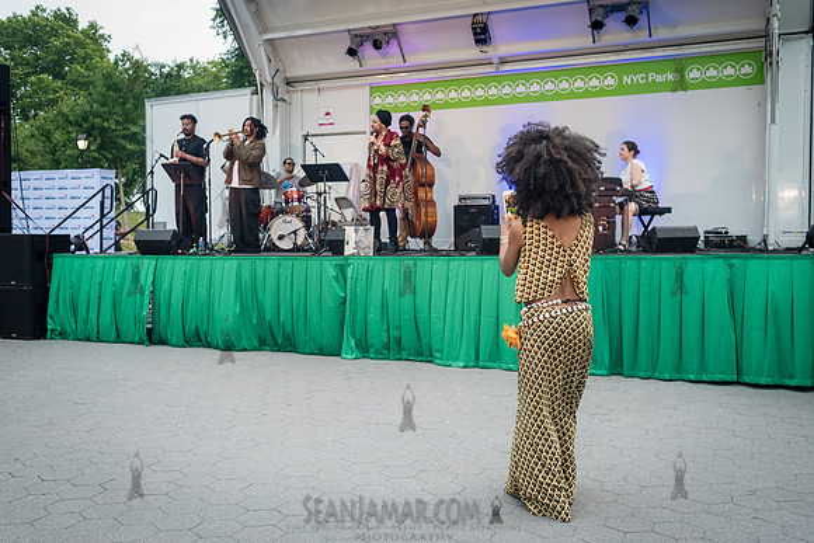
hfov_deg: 54.1
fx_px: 797
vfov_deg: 37.6
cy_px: 272
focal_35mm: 35
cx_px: 407
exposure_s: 1/500
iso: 1600
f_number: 4.5
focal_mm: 35
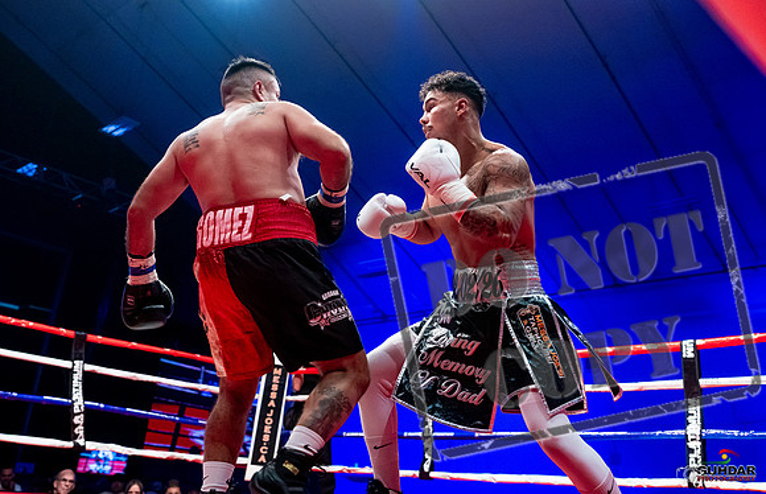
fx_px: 751
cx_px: 395
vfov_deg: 36.1
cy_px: 172
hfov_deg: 54.0
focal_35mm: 36
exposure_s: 1/1000
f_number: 2.8
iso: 4000
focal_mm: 28
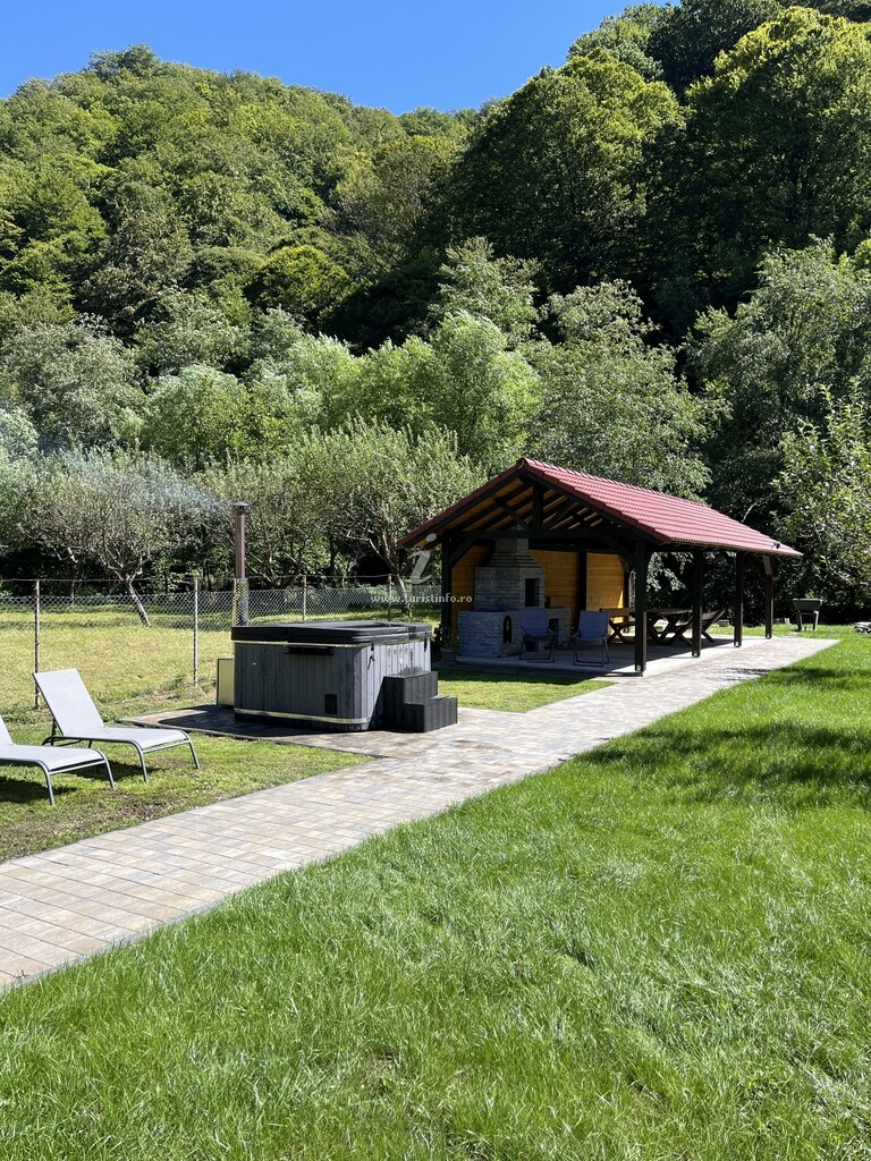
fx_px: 872
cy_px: 580
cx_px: 436
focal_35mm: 26
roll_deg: -0.1
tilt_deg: -1.4
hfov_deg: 53.1
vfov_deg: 67.3
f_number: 1.6
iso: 50
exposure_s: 1/1339
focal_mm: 5.1
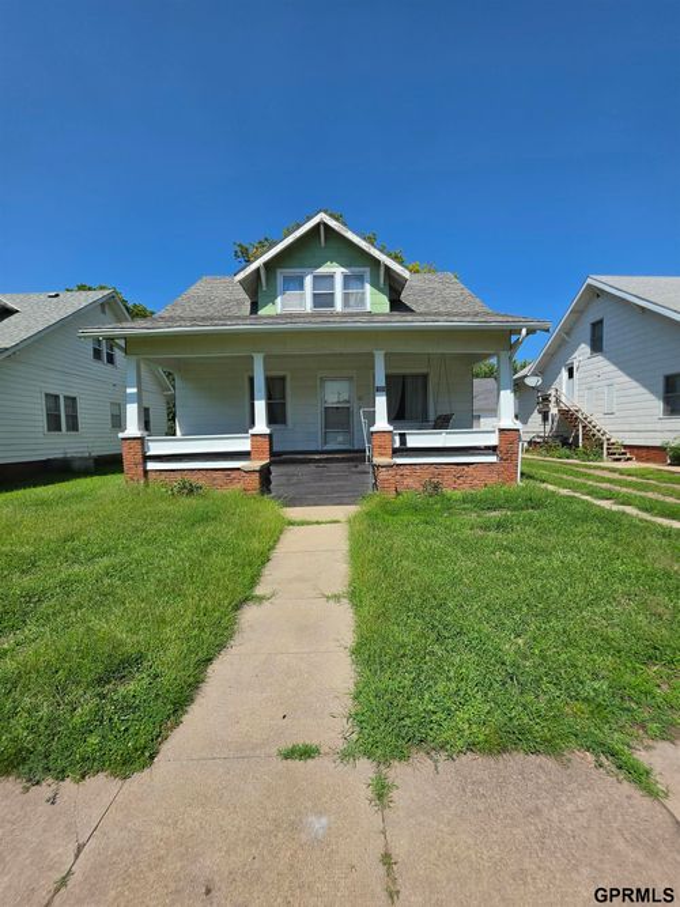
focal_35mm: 13
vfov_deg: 106.2
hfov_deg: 89.9
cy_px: 454
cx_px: 340
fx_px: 341
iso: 32
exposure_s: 1/1941
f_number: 1.9
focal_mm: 2.2
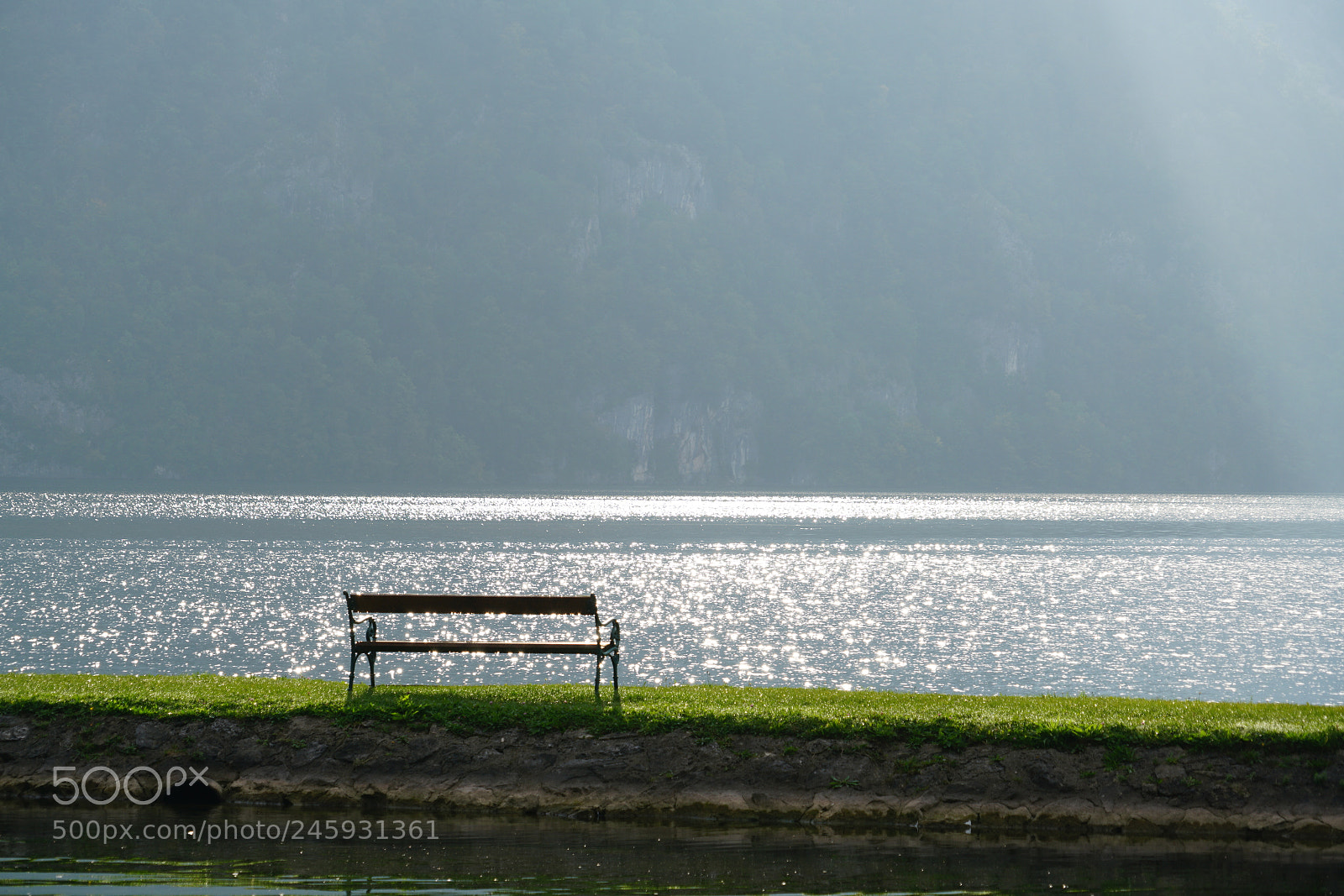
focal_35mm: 141
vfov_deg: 9.7
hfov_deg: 14.5
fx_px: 5264
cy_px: 448
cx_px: 672
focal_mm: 141
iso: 100
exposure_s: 1/250
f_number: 8
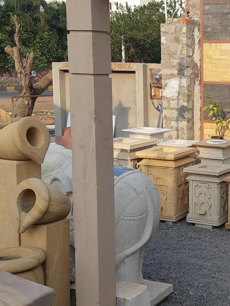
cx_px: 256
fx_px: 514
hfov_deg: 23.6
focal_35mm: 58
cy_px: 128
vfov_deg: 33.2
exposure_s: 1/904
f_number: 1.7
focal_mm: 3.93
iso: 40
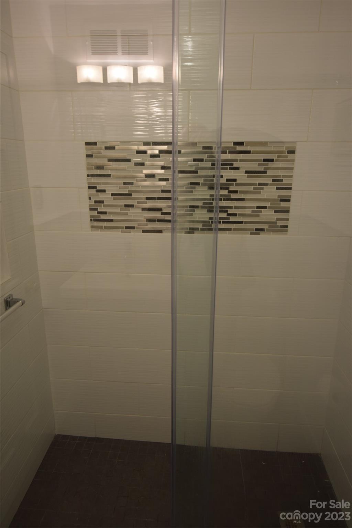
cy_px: 264
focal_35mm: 24
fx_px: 352
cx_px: 176
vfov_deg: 73.7
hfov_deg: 53.1
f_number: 4
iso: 400
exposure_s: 1/60
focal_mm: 16
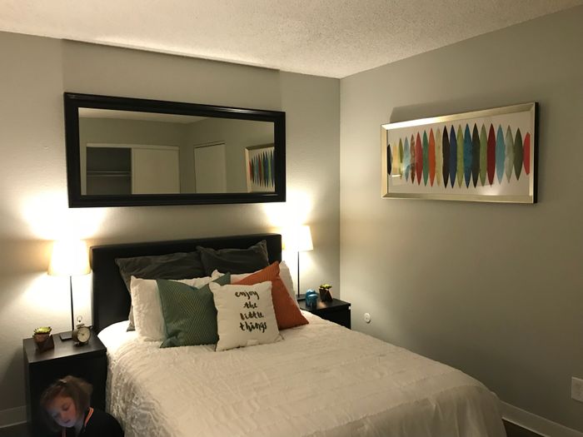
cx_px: 292
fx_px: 472
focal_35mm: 28
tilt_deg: -2.3
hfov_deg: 63.4
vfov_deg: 49.7
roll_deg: +0.4
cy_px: 218
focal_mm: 3.99
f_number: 1.8
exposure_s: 1/13
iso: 100
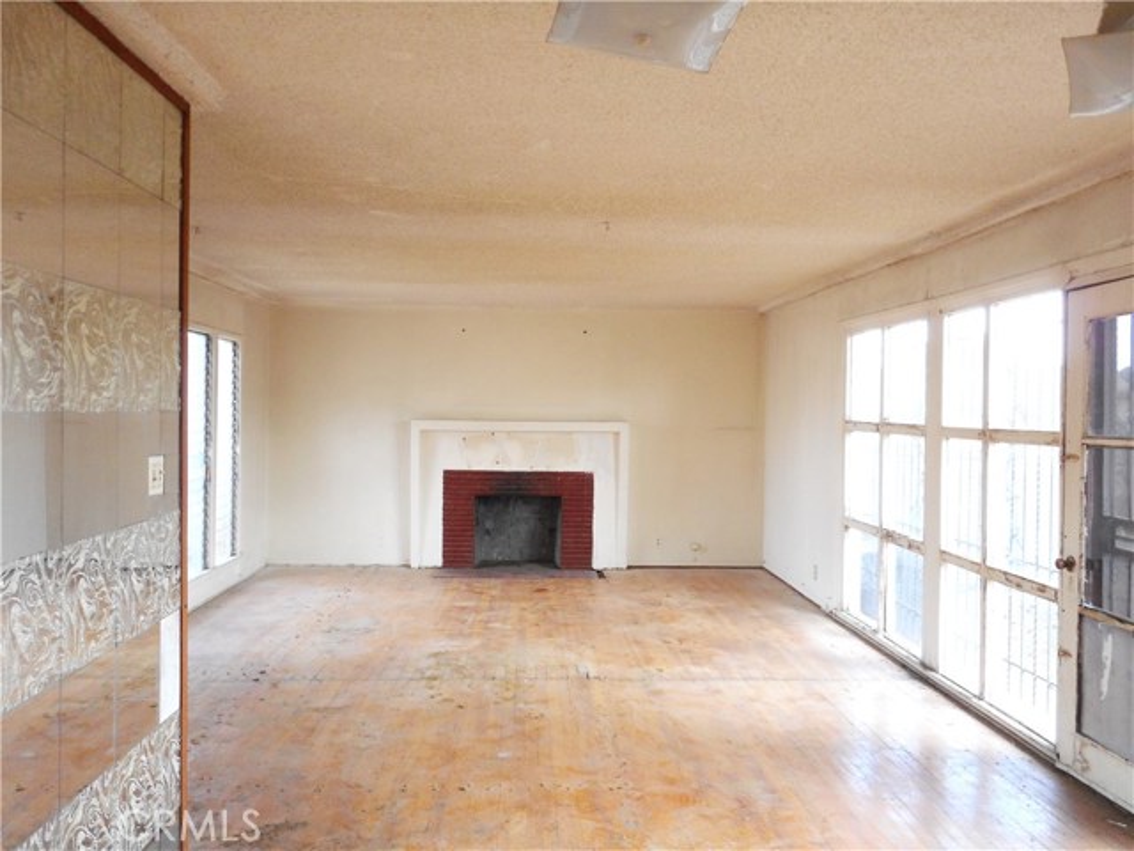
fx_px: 950
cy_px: 426
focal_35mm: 29
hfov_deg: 61.7
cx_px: 567
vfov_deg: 48.2
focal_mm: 5.2
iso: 140
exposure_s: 1/30
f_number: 4
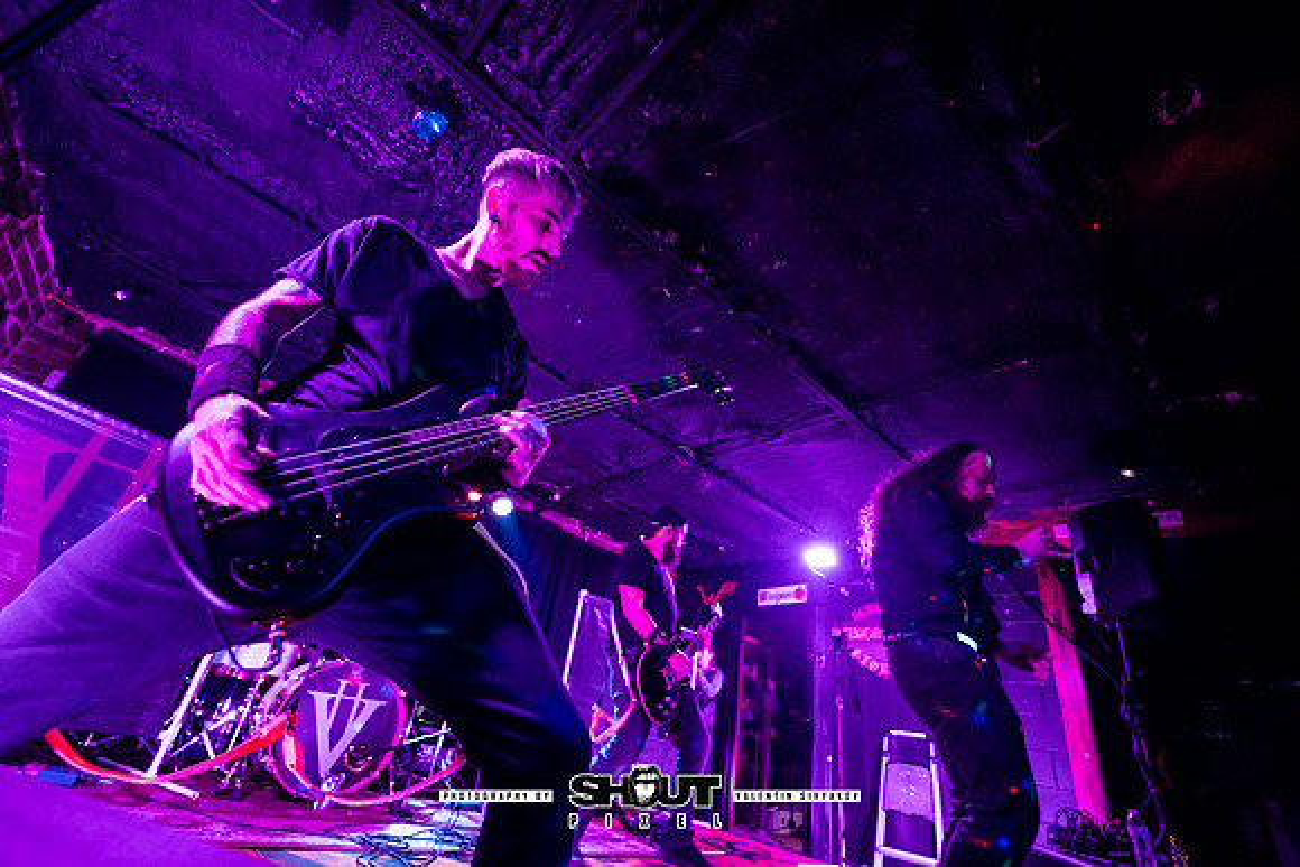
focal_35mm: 14
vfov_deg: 81.2
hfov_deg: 104.2
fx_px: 506
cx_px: 650
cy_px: 434
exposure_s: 1/200
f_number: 2.8
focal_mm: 14
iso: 2500
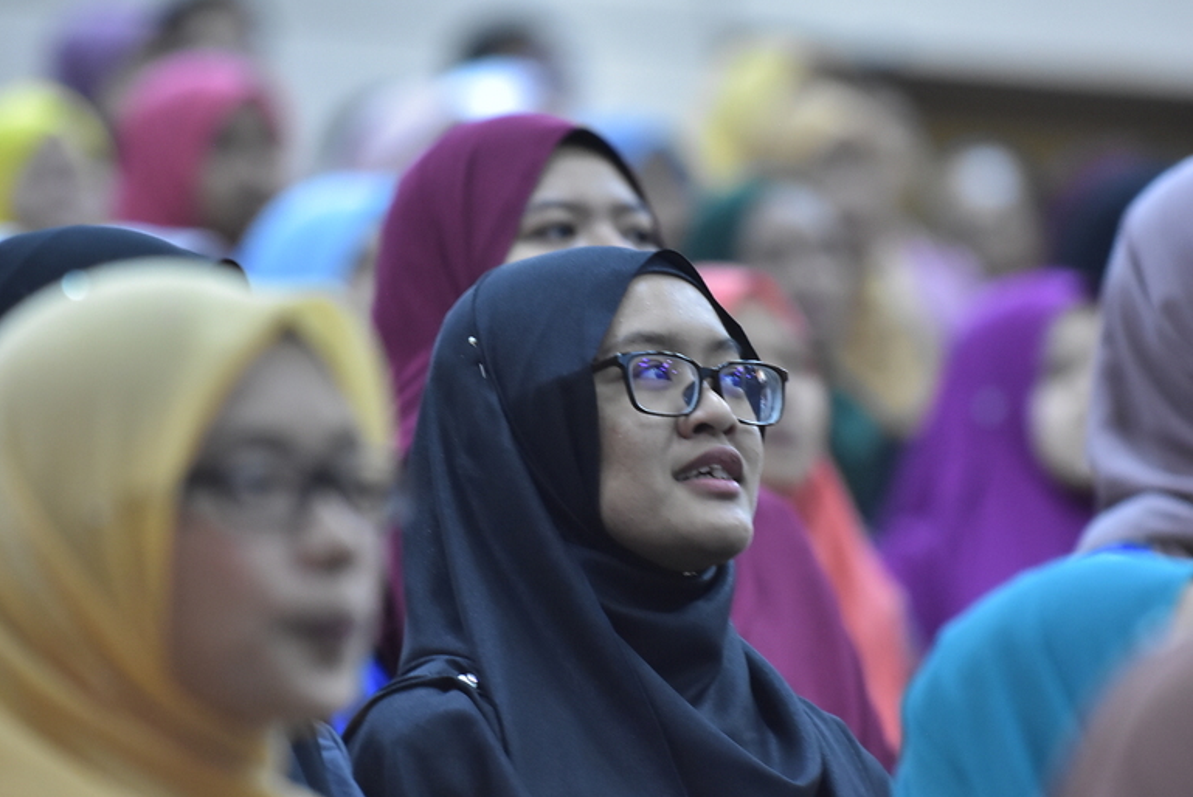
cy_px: 385
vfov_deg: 3.9
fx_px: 11596
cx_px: 613
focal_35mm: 350
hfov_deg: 5.9
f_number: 2.8
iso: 2500
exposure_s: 1/100
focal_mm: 175
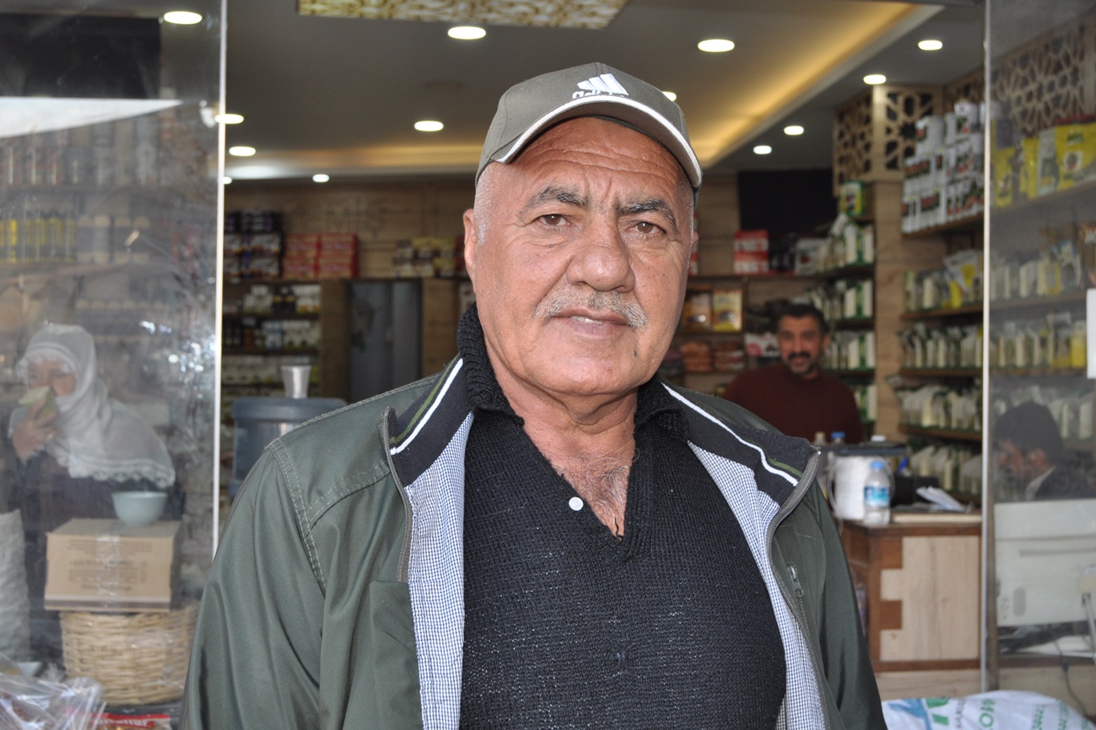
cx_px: 548
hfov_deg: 38.9
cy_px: 365
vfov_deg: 26.5
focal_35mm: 51
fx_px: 1552
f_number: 4.5
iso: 400
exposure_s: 1/60
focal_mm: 34
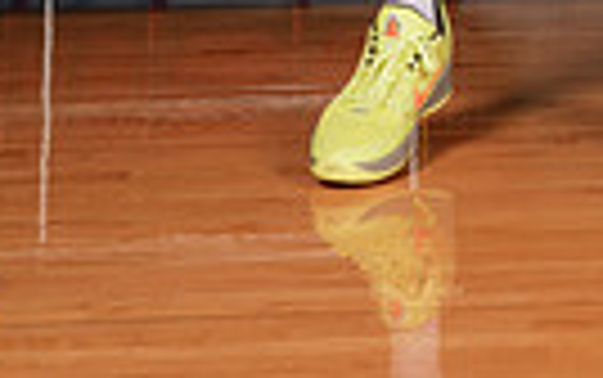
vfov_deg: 9.6
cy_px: -616
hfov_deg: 17.7
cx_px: 536
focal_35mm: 116
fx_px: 1908
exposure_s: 1/200
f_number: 8
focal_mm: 34
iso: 400
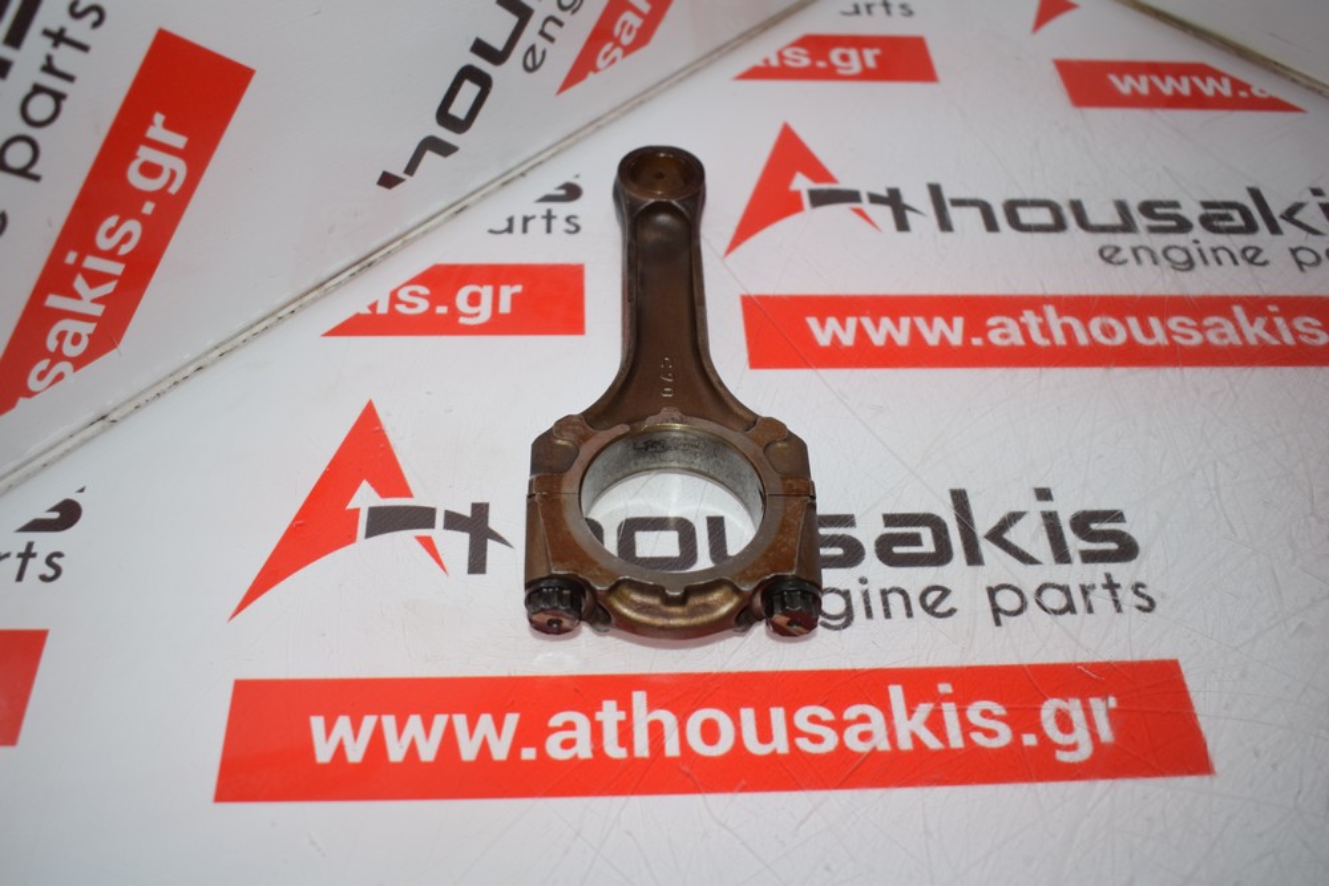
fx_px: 1329
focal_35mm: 36
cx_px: 664
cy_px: 443
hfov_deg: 53.1
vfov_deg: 36.9
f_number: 3.8
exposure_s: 1/200
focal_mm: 24
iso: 500
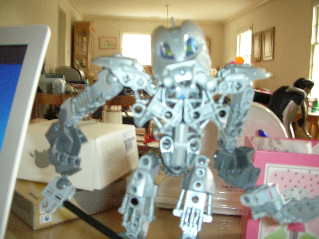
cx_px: 160
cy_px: 120
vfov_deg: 40.7
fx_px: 323
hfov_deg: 52.6
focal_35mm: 35
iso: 200
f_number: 3
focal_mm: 5.8
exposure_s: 1/11.3
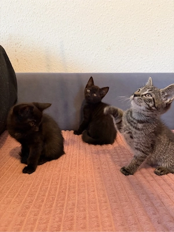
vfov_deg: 71.6
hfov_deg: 56.8
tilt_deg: -11.4
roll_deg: -1.4
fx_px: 161
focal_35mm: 24
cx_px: 87
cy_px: 116
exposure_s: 1/50
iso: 500
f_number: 1.78
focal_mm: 6.76
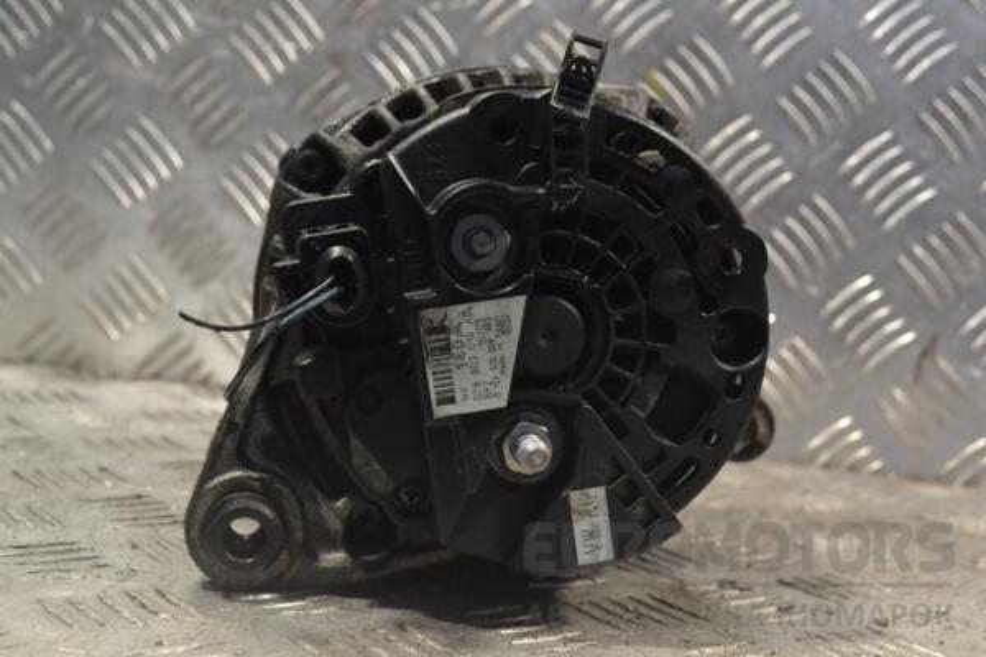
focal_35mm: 52
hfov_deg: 37.9
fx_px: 1438
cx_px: 493
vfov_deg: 25.8
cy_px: 328
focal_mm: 35
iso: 3200
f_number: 8
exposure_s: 1/250
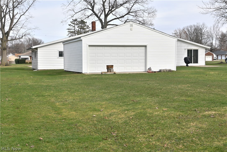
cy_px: 76
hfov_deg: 38.9
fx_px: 322
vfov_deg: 26.5
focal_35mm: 51
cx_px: 114
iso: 100
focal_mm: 34
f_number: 6.3
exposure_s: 1/320
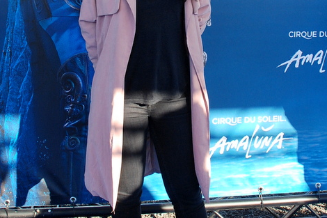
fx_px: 418
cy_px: 89
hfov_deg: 42.8
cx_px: 166
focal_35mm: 46
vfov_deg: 29.2
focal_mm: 20
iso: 320
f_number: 6.3
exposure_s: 1/160
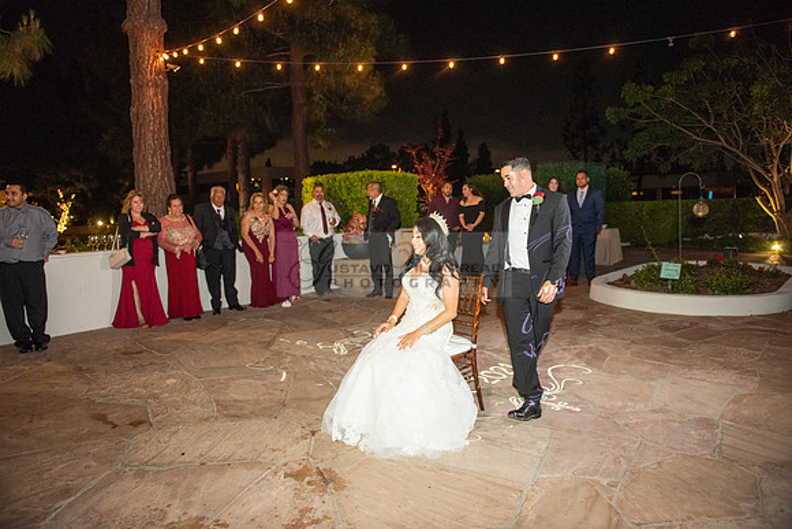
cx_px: 396
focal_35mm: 24
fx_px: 528
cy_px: 264
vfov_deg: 53.2
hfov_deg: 73.7
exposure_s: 1/125
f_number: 2.8
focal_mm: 24
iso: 1250
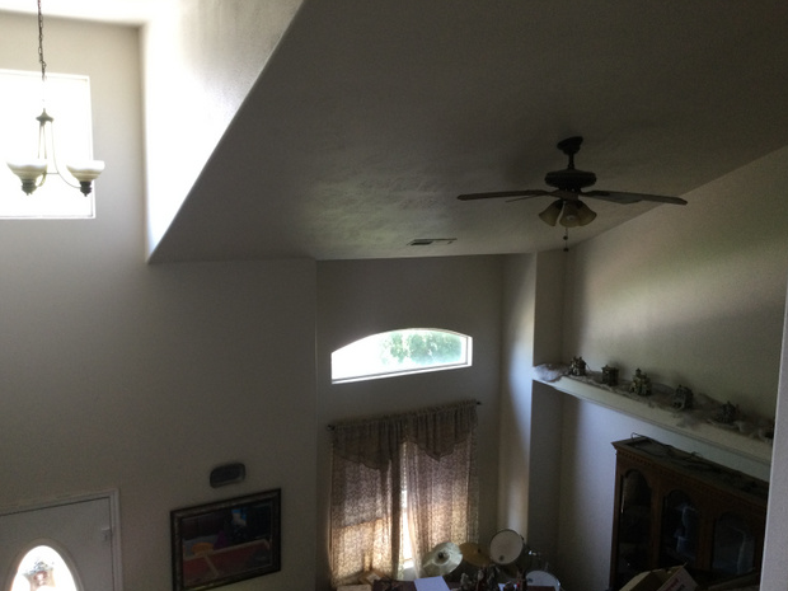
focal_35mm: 32
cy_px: 302
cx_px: 397
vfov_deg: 44.2
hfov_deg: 56.8
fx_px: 728
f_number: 2.4
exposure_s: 1/30
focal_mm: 3.3
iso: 64
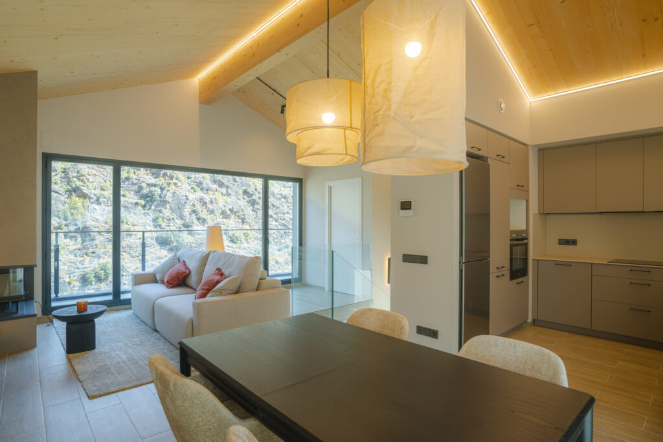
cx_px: 332
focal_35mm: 18
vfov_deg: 67.4
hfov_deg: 90.0
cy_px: 221
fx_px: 332
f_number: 4
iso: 100
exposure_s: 1/100
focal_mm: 18
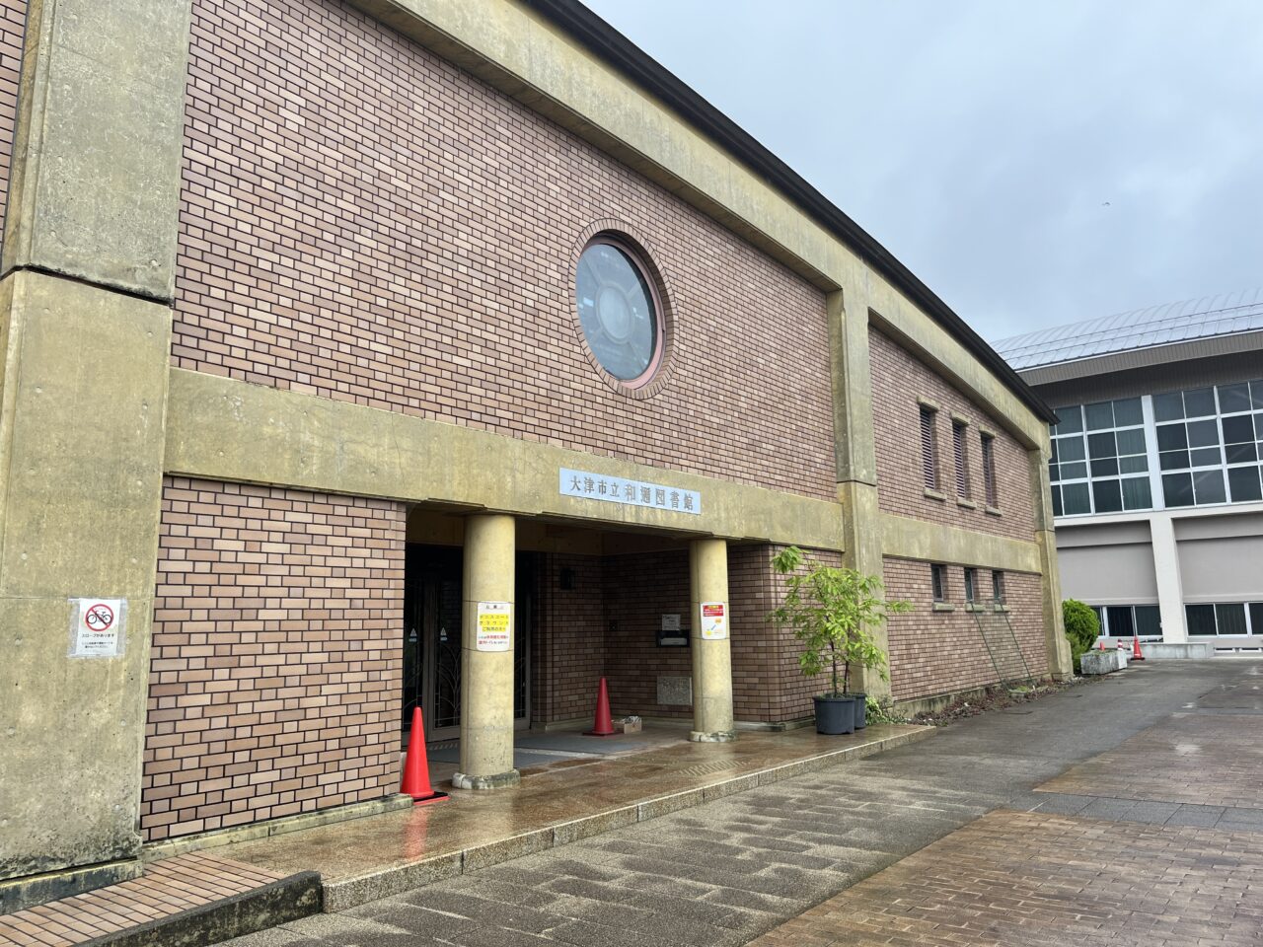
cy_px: 474
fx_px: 949
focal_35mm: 26
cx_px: 632
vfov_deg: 53.1
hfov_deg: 67.3
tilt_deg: +10.0
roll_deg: +0.9
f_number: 1.6
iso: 50
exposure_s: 1/595
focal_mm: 5.1
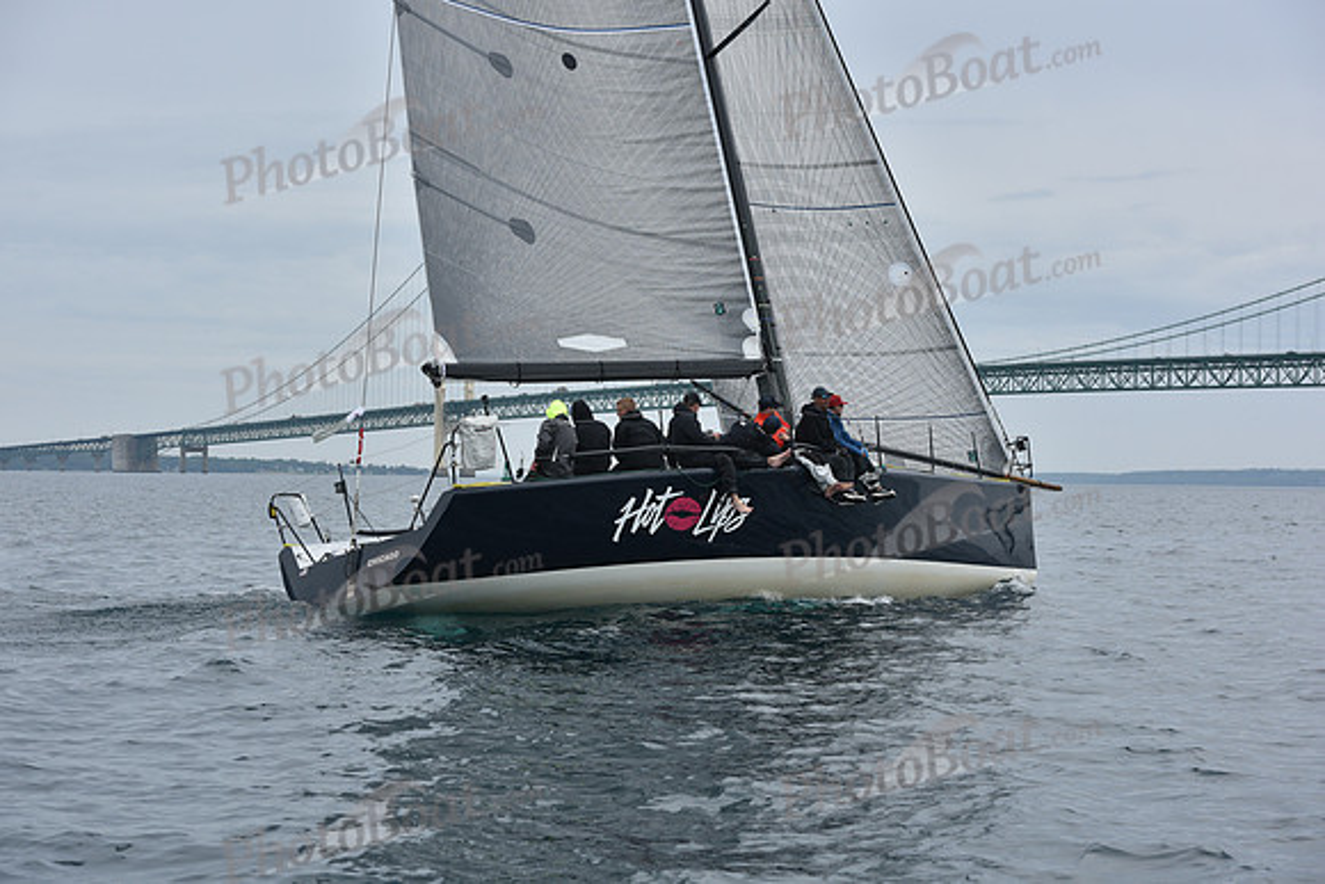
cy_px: 442
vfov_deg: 19.5
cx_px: 662
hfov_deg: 28.8
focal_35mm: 70
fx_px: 2577
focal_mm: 70
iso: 250
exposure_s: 1/800
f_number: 7.1
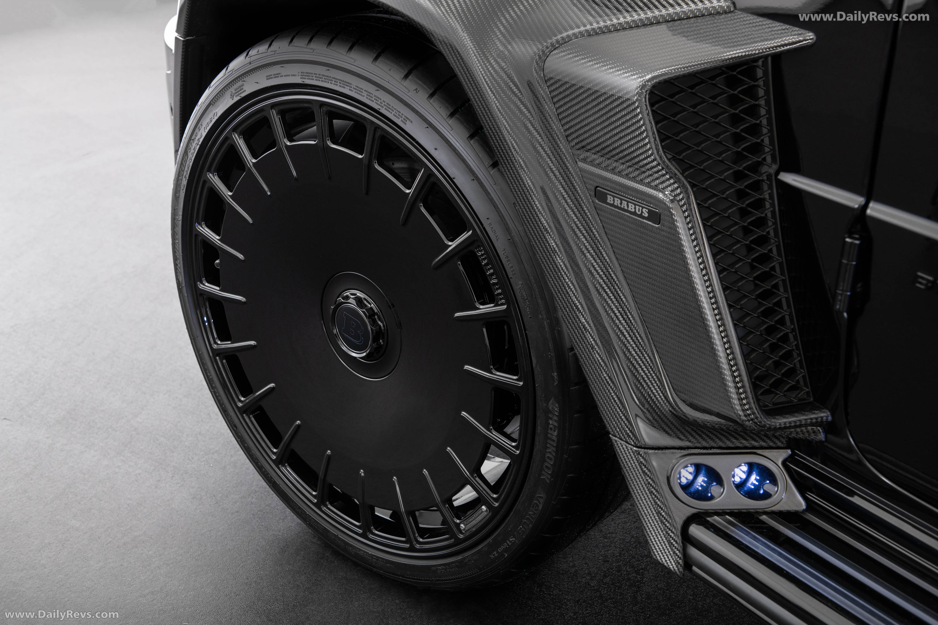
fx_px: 1251
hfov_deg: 41.1
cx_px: 469
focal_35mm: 48
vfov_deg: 28.1
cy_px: 312
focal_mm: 48
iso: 500
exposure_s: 1/30
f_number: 5.6
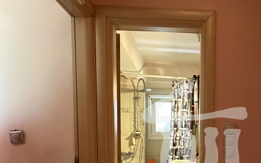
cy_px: 140
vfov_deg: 43.0
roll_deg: -1.4
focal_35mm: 27
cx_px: 194
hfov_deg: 64.5
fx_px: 192
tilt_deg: -3.1
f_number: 2.2
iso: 640
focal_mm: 2.22
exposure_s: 1/50
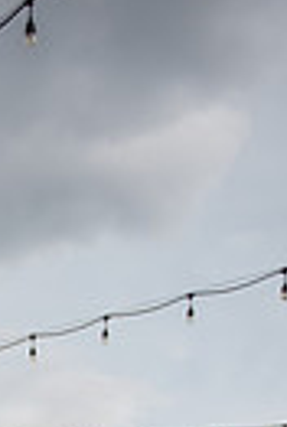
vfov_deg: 19.2
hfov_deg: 14.1
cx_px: -189
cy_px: 688
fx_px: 1059
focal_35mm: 89
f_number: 2.8
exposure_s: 1/1000
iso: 200
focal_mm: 26
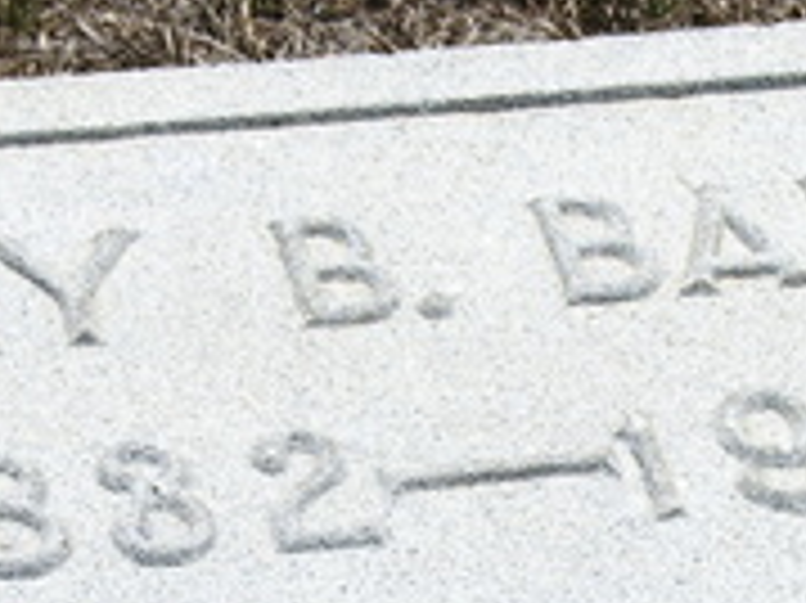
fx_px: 7306
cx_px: 509
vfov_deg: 4.7
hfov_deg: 6.3
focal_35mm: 314
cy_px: 783
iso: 50
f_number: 4.2
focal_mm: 18
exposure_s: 1/698
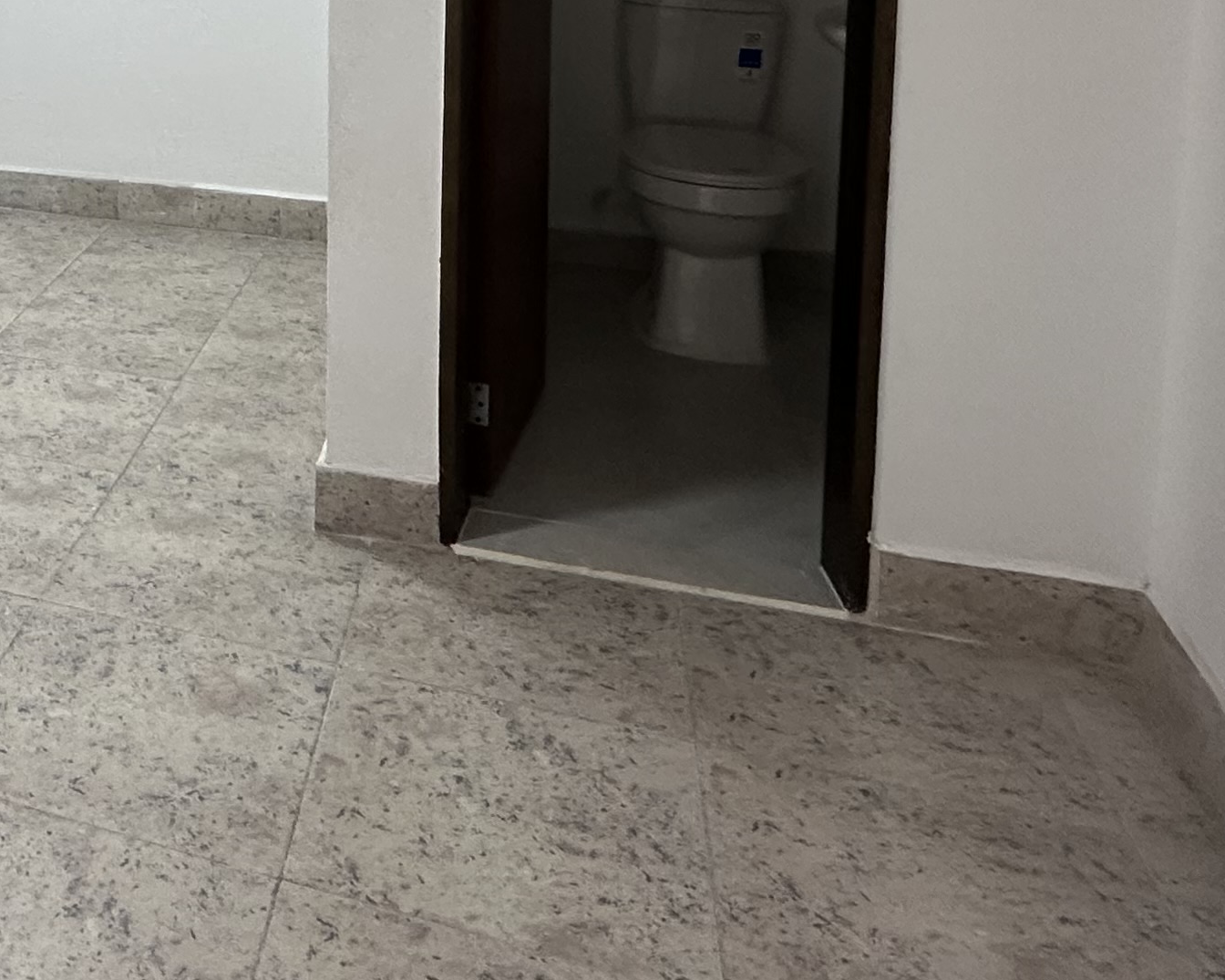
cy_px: -57
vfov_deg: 32.7
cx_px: -122
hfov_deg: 37.5
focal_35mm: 41
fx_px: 1486
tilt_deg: -2.0
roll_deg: +0.2
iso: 200
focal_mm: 2.22
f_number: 2.2
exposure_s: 1/120
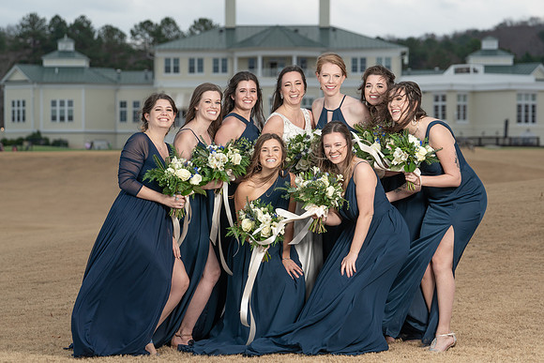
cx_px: 260
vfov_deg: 9.7
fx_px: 2133
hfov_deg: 14.5
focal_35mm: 141
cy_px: 168
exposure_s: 1/250
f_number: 5.6
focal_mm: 131
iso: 200
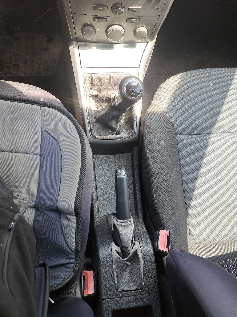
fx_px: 219
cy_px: 158
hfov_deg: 56.8
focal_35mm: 24
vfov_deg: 71.6
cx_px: 118
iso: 50
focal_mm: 5.23
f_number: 1.8
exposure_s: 1/100
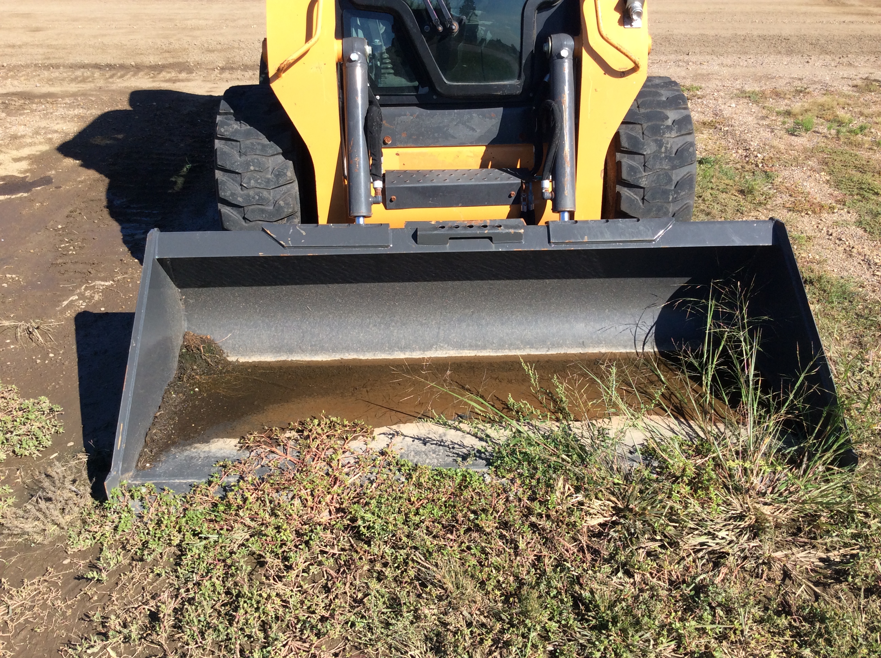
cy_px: 329
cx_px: 440
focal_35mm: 32
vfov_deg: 44.1
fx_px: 813
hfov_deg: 56.9
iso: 32
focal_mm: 3.3
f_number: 2.4
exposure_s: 1/829
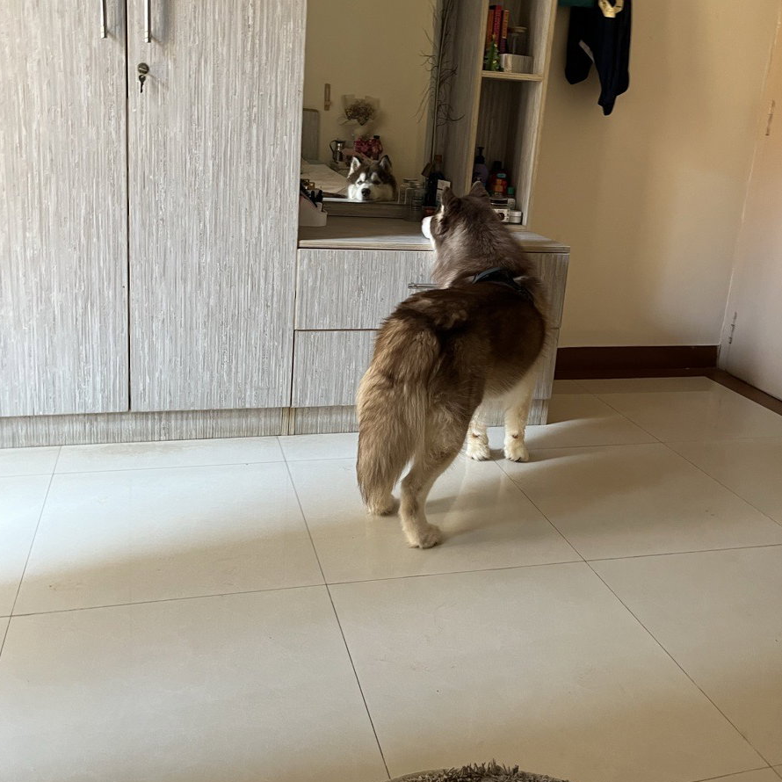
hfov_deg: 52.5
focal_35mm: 31
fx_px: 792
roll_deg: -0.9
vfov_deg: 52.1
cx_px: 389
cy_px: 302
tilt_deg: -12.6
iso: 125
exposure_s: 1/93
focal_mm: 5.1
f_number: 1.6
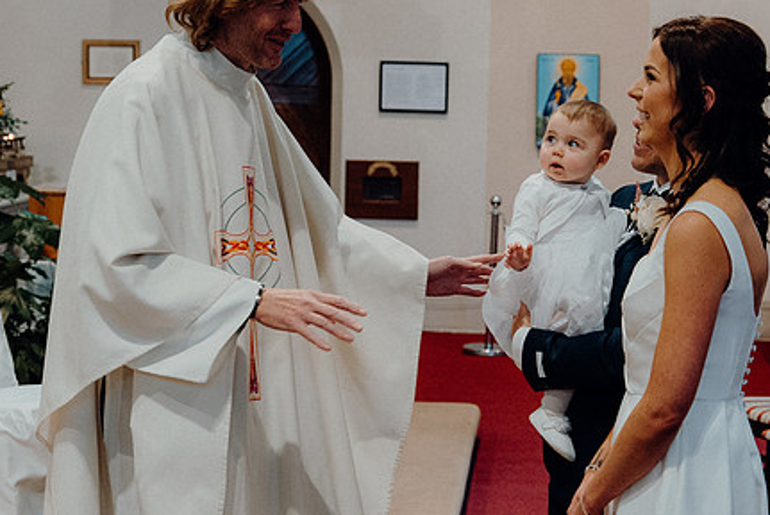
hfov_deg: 24.7
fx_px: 1755
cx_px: 482
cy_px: 187
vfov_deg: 16.7
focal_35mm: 82
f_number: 3.5
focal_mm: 41
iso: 1600
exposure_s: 1/160
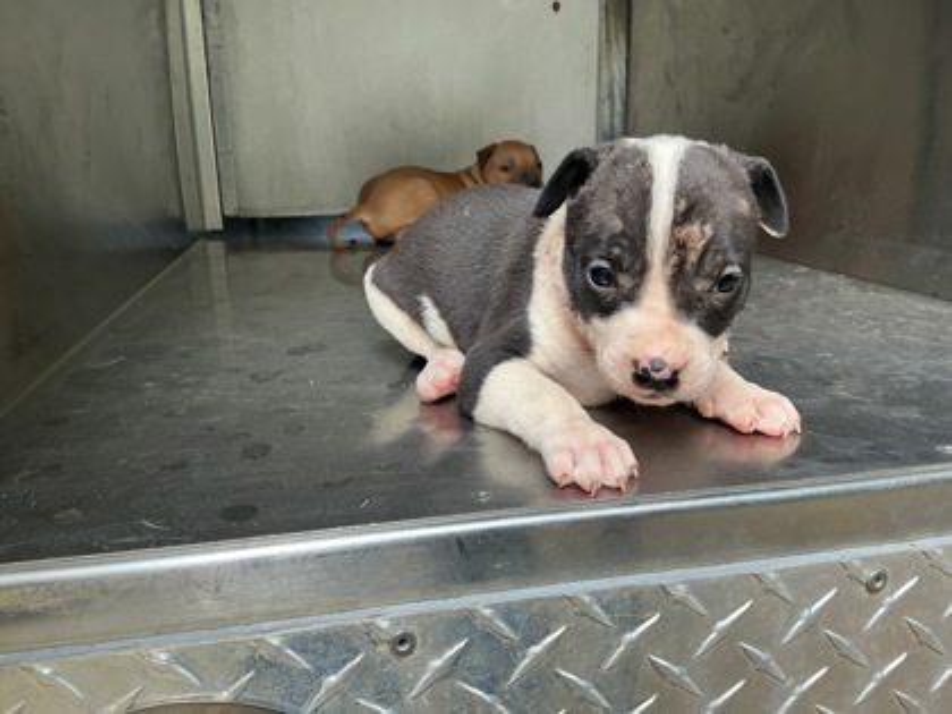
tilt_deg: -18.2
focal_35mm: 29
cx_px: 476
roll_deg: +2.5
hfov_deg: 61.7
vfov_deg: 48.2
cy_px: 357
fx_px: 798
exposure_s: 1/120
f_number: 1.8
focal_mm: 3
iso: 32
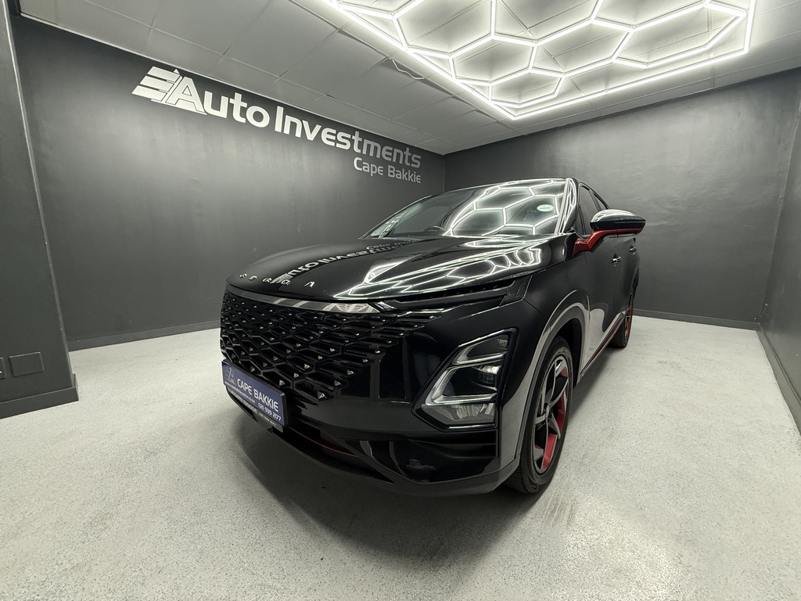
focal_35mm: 14
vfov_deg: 85.7
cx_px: 400
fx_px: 324
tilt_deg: -9.2
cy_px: 300
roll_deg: +0.6
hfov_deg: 102.1
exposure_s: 1/65
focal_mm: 2.22
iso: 320
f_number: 2.2
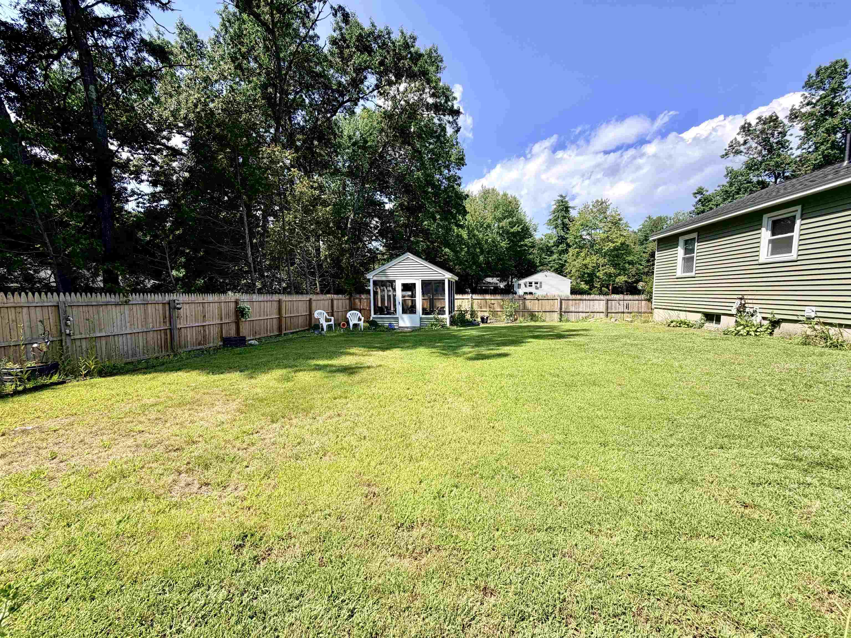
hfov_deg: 102.1
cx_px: 426
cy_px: 319
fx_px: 344
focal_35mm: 14
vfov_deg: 85.7
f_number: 2.2
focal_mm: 2.22
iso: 32
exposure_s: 1/770
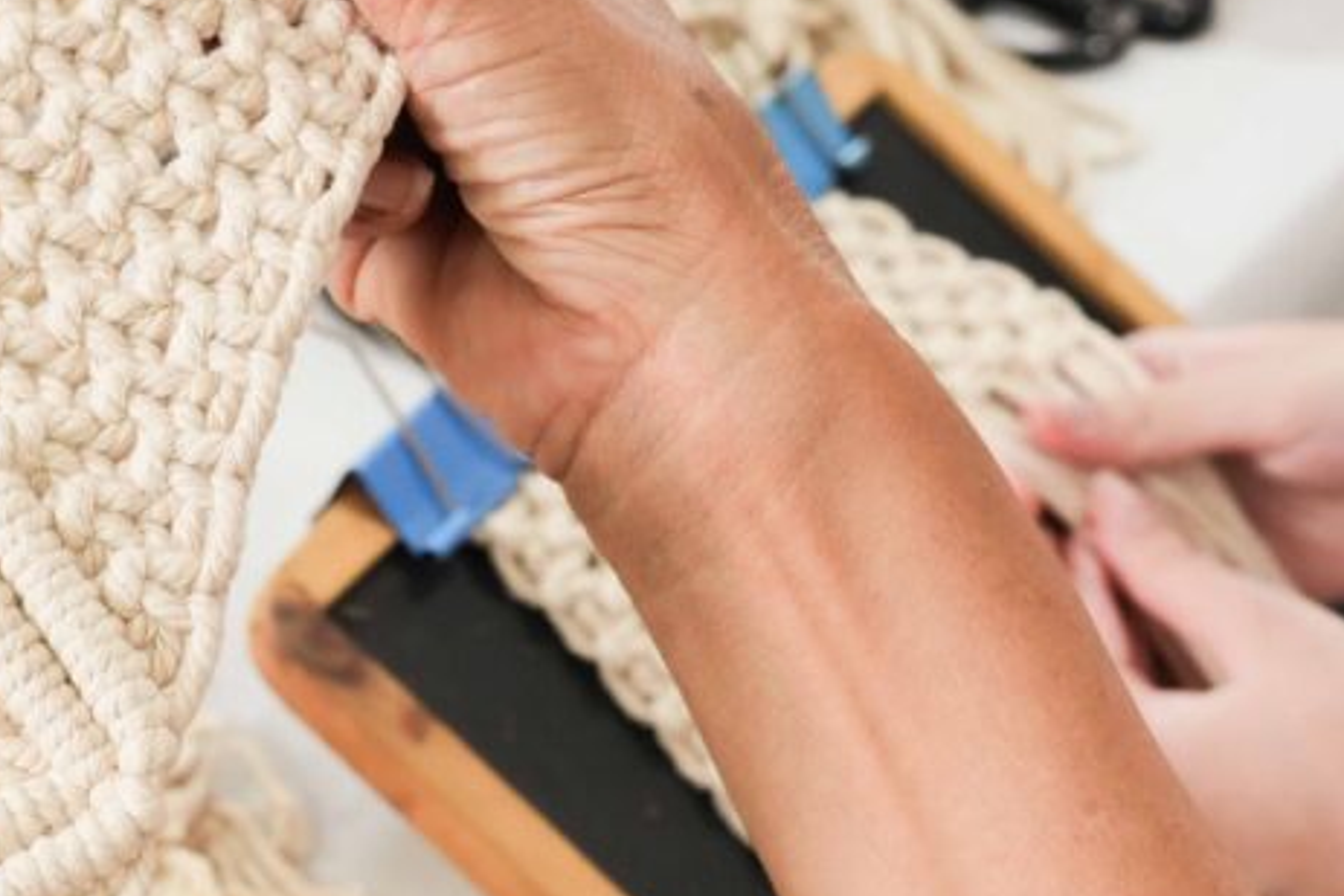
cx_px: 81
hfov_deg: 22.7
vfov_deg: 15.5
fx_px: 3249
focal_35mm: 87
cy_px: 793
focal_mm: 31
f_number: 5
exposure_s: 1/100
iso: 1250
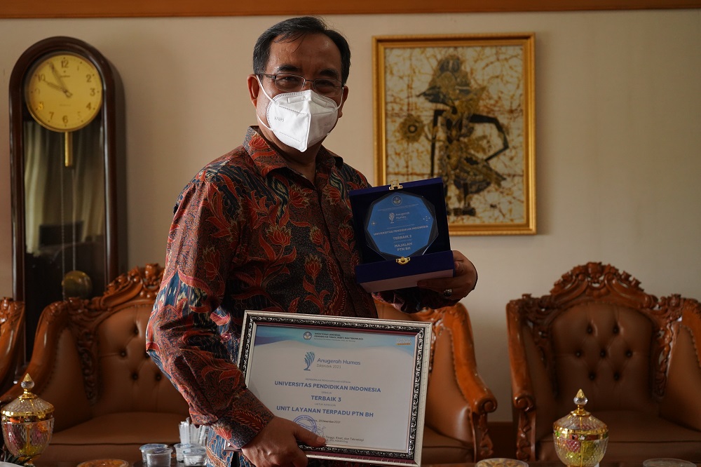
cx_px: 350
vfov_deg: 27.5
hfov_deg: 40.4
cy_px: 234
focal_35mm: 49
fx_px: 954
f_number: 5.6
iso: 3200
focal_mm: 49
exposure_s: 1/100
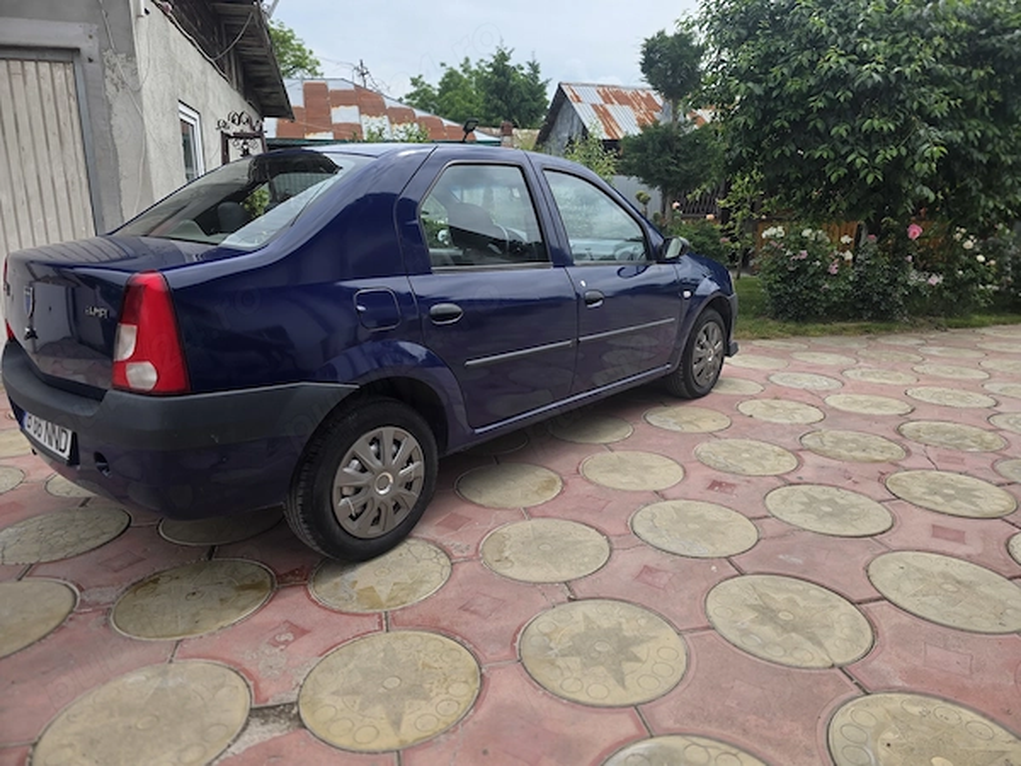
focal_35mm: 23
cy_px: 383
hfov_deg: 73.9
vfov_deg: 58.9
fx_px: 678
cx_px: 510
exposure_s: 1/3891
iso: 80
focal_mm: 6.3
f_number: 1.7
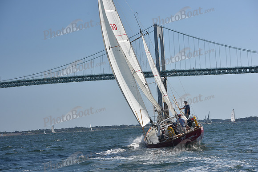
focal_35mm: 86
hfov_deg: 23.6
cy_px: 86
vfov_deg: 15.9
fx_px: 616
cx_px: 129
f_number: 6.3
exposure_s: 1/1000
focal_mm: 86
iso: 250
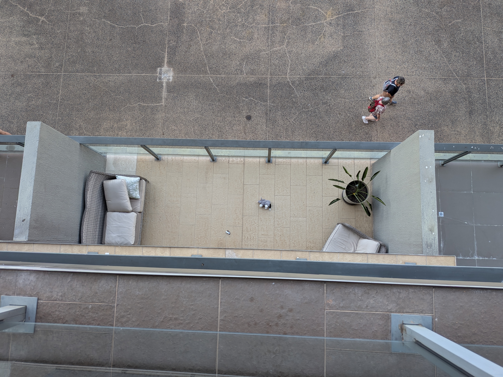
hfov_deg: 71.6
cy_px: 188
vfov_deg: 56.8
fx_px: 349
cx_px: 252
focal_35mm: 24
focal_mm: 4.53
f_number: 1.7
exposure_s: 1/100
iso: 37
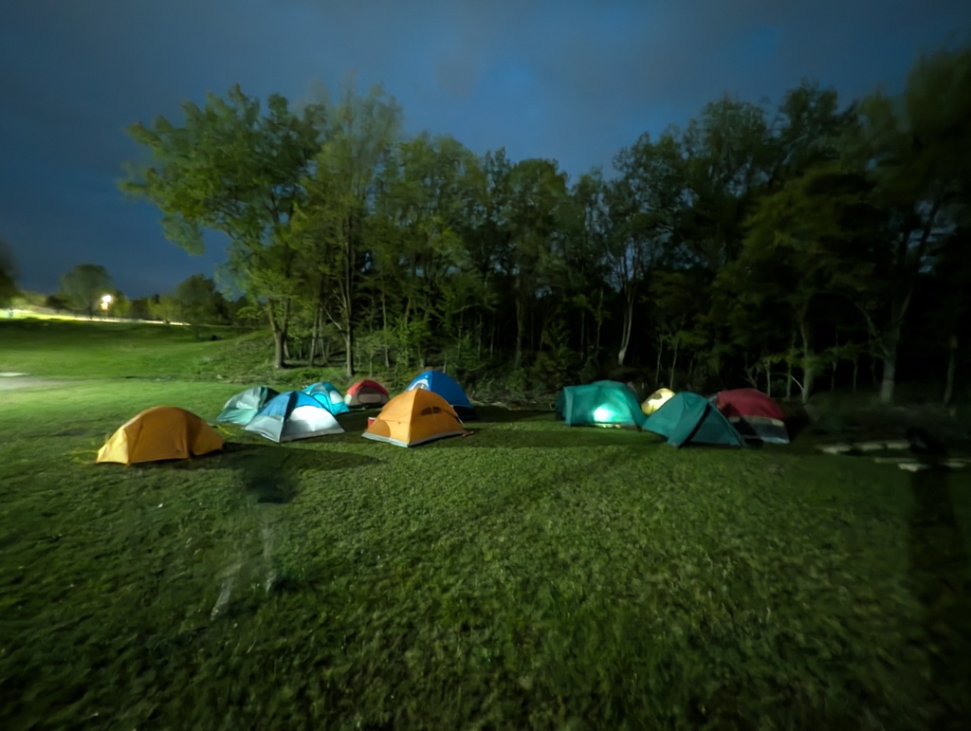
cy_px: 366
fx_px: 337
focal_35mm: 12
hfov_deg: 110.5
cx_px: 486
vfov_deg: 94.6
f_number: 1.7
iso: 3261
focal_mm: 2.02
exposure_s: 1/1.12
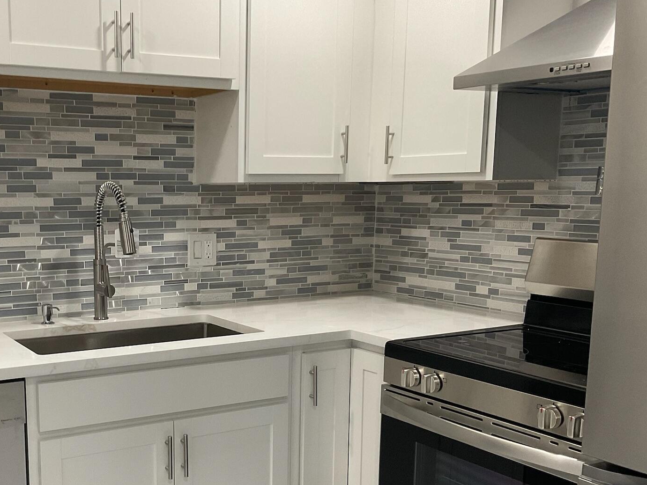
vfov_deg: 33.2
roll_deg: +0.4
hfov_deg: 42.8
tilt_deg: -10.6
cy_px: 332
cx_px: 183
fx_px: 804
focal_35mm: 43
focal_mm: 3
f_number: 1.8
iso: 64
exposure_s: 1/72
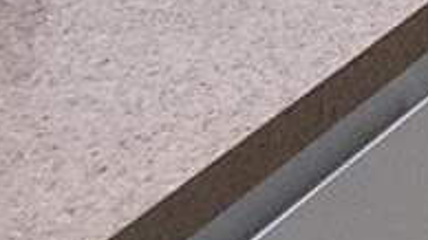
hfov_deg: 10.0
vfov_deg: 5.0
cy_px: -854
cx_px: 657
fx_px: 2371
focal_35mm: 209
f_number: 2.4
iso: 80
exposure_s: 1/60
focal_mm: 3.3
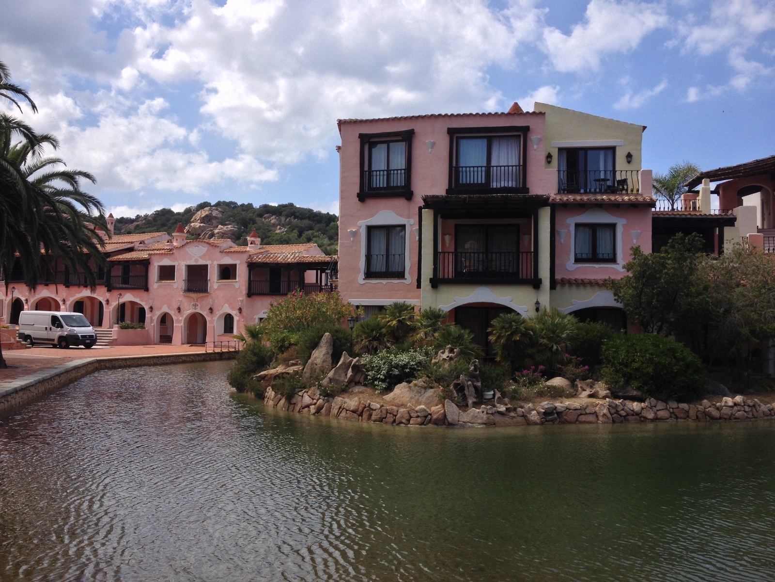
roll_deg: +0.1
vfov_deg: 40.7
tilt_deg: -0.9
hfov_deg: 52.6
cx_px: 388
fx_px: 784
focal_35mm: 35
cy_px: 291
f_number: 2.4
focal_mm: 4.28
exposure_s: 1/1727
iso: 50
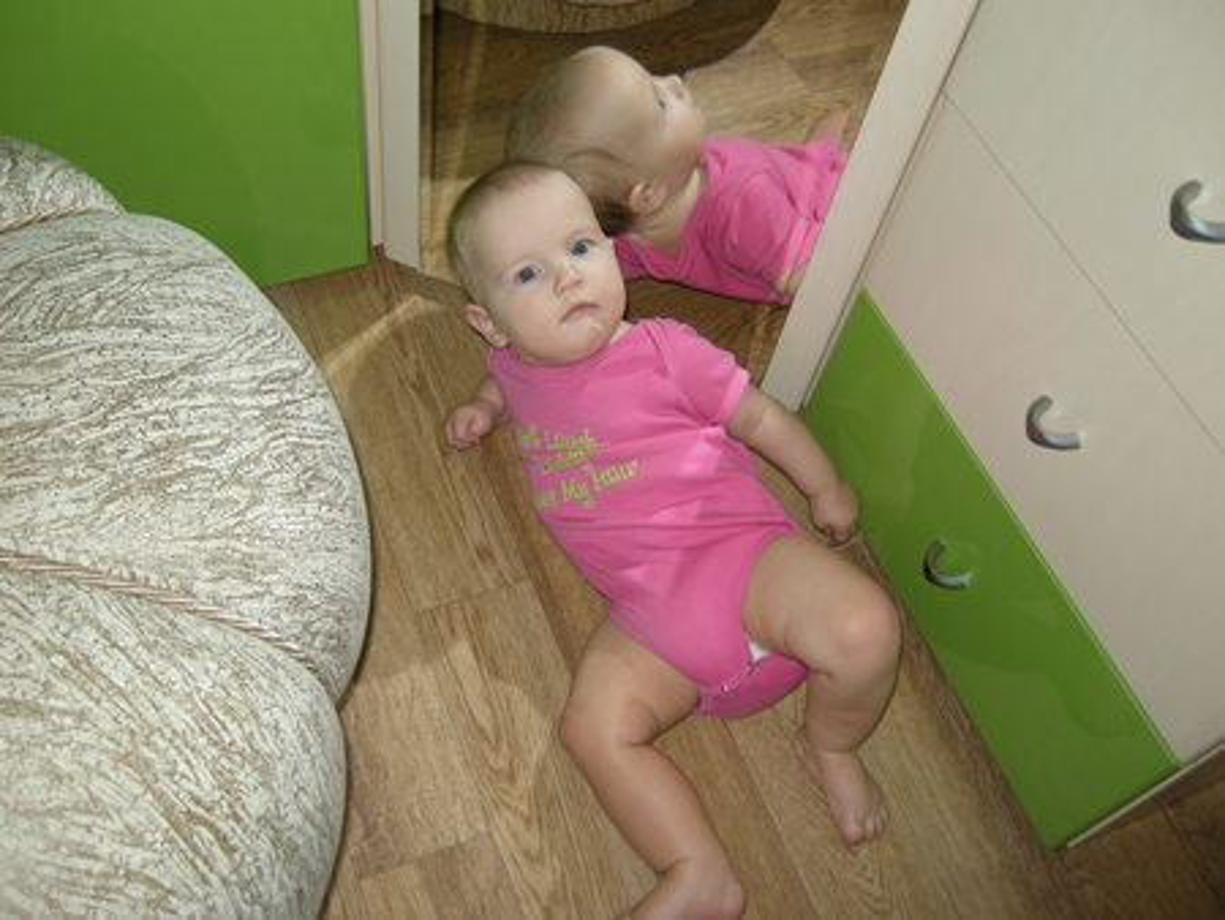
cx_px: 612
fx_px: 1239
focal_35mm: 35
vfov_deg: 40.7
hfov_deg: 52.6
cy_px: 460
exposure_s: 1/60
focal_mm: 7.5
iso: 64
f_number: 3
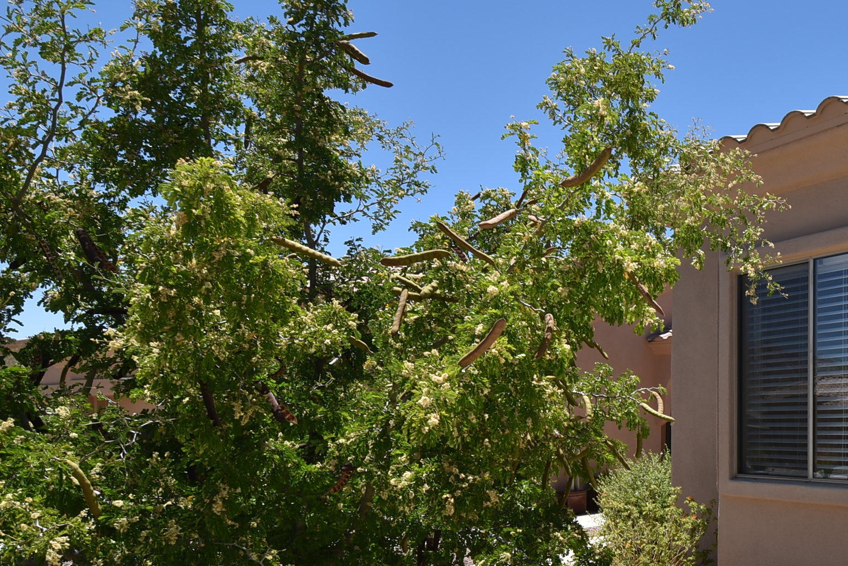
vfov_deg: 40.2
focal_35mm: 32
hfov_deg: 50.6
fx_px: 754
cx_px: 793
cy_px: 416
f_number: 9
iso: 100
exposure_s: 1/200
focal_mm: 11
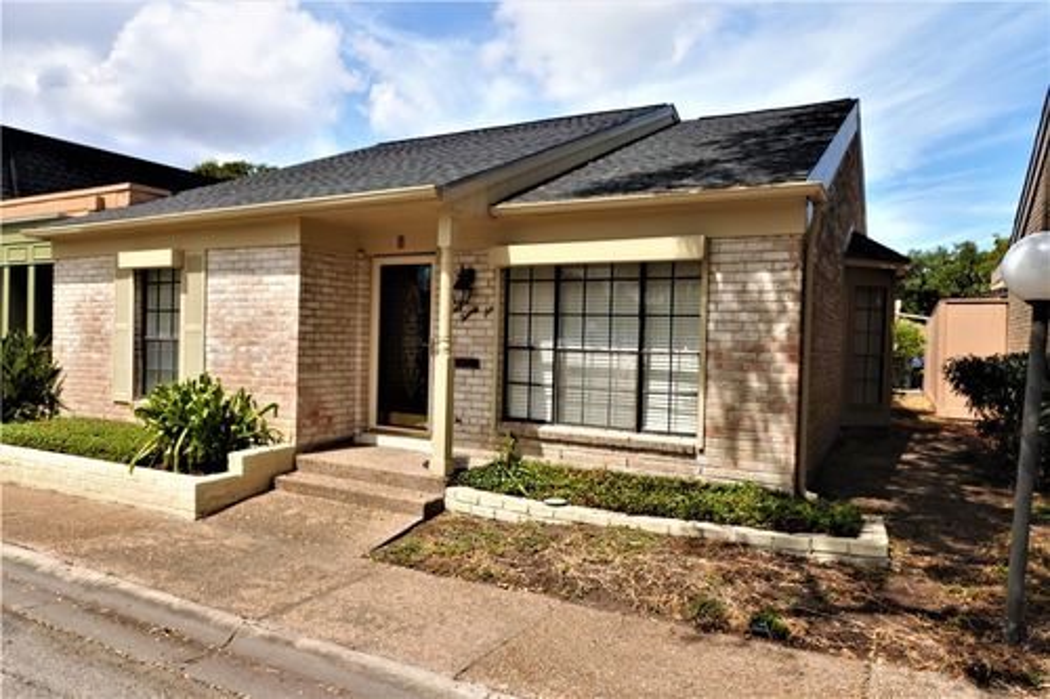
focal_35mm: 24
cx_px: 525
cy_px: 350
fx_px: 700
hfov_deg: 73.8
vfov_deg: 53.1
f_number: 4.5
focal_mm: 9
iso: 100
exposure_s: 1/1000
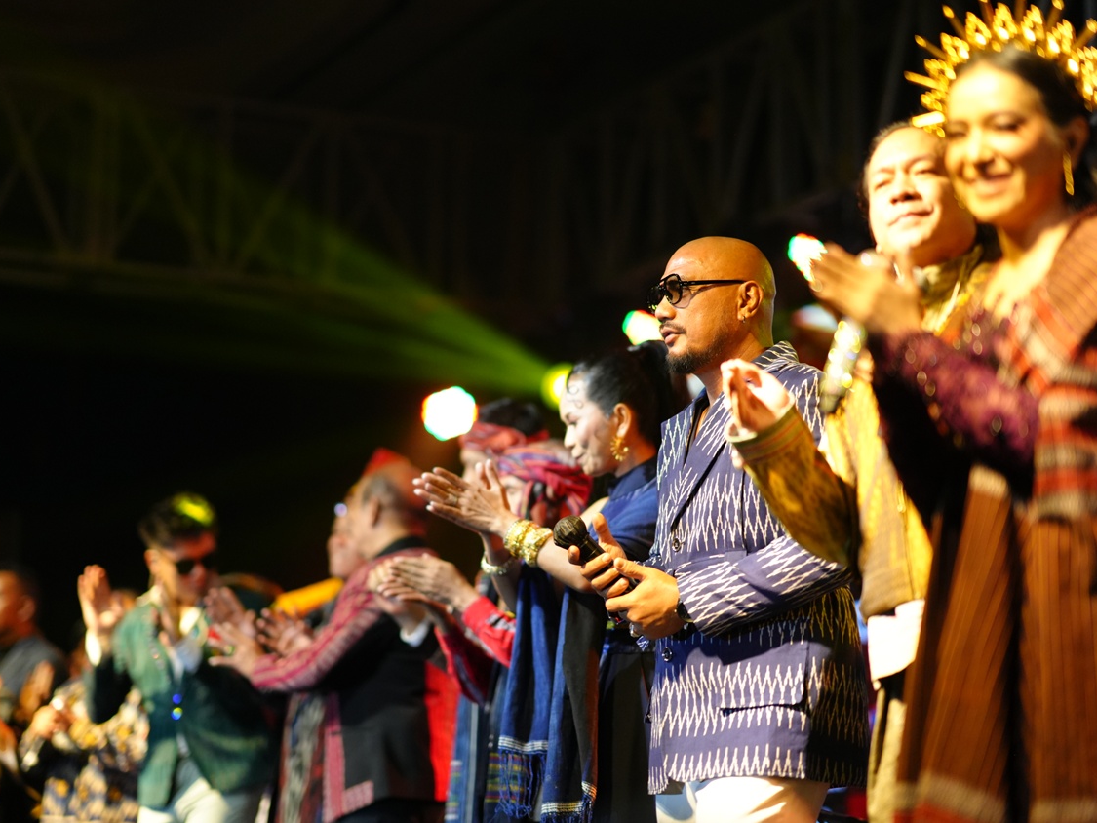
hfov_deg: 21.1
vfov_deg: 15.9
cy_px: 408
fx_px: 2948
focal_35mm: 93
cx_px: 531
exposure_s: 1/1000
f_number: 1.4
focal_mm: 85
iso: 2000
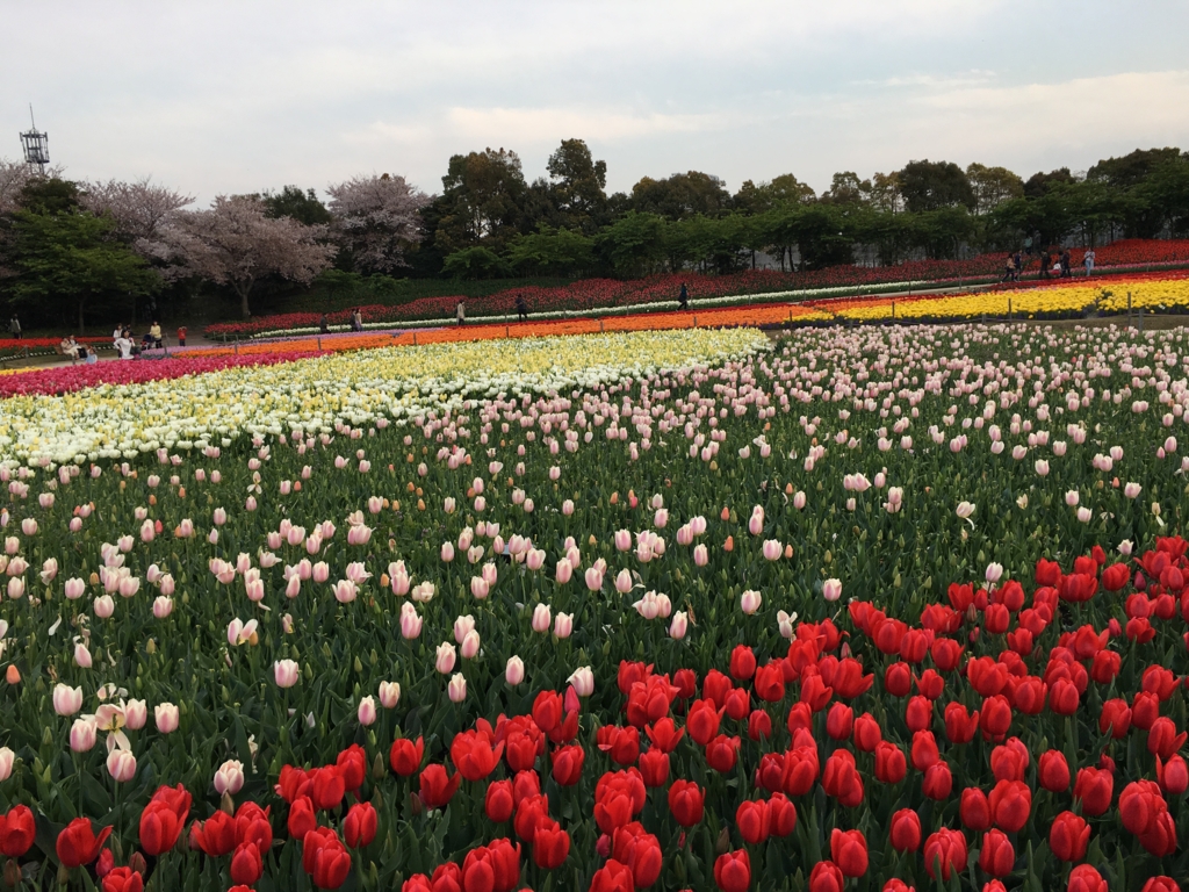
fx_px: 996
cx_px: 594
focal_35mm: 29
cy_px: 446
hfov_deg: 61.7
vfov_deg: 48.2
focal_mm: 4.15
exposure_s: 1/313
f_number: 2.2
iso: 25
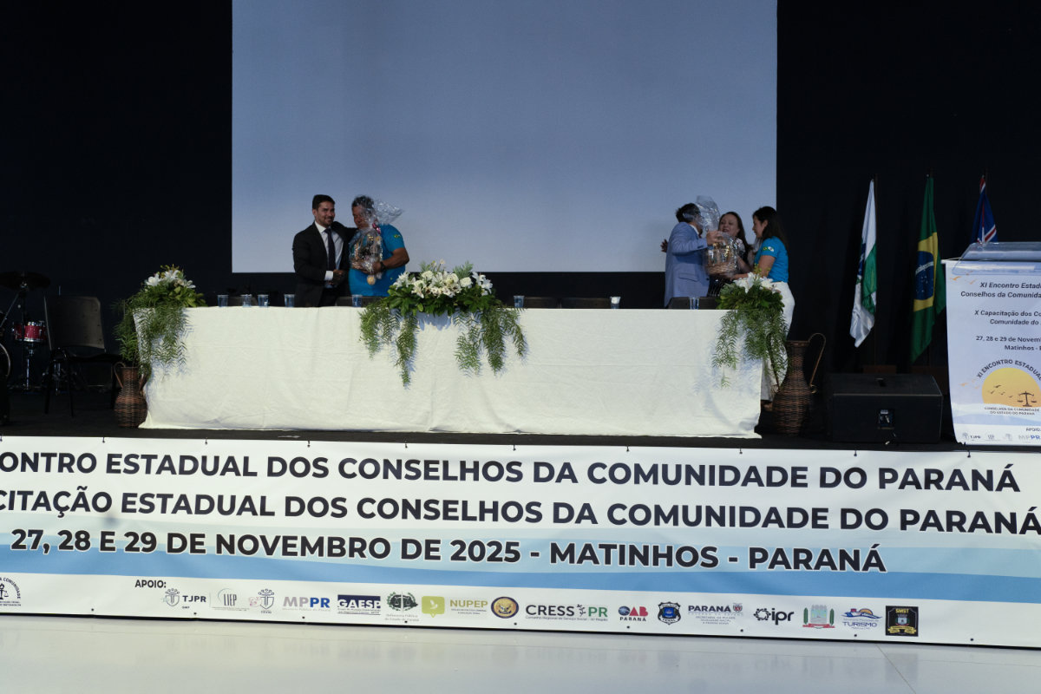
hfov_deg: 54.4
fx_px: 1012
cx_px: 520
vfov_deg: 37.9
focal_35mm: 35
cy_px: 347
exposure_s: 1/100
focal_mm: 35
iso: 2500
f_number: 4
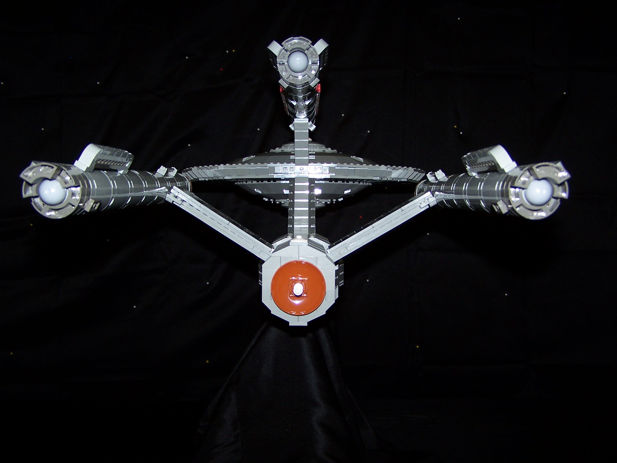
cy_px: 232
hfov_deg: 49.0
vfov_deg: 37.7
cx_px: 308
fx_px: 677
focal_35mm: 38
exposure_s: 1/60
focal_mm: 6.3
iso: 80
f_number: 2.8
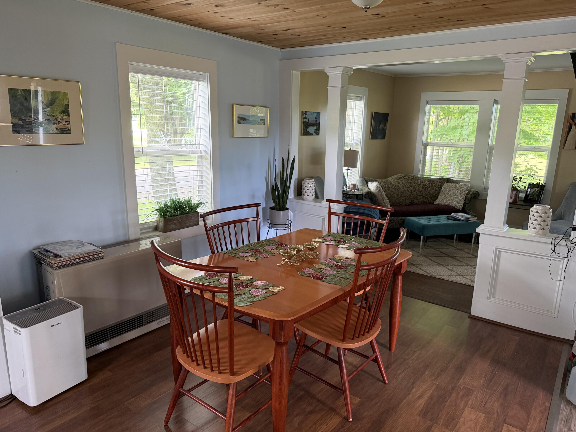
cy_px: 216
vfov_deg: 56.8
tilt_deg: -13.0
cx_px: 288
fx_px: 399
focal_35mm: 24
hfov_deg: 71.6
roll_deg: -1.3
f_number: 1.78
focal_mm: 6.76
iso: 320
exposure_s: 1/60
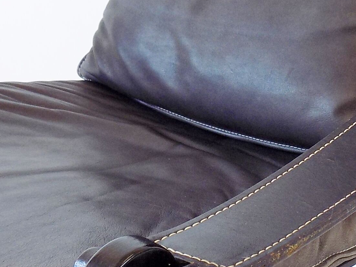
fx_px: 782
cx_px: 232
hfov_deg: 25.5
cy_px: 215
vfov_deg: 19.2
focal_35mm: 76
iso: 125
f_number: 3.1
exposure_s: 1/30
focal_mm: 4
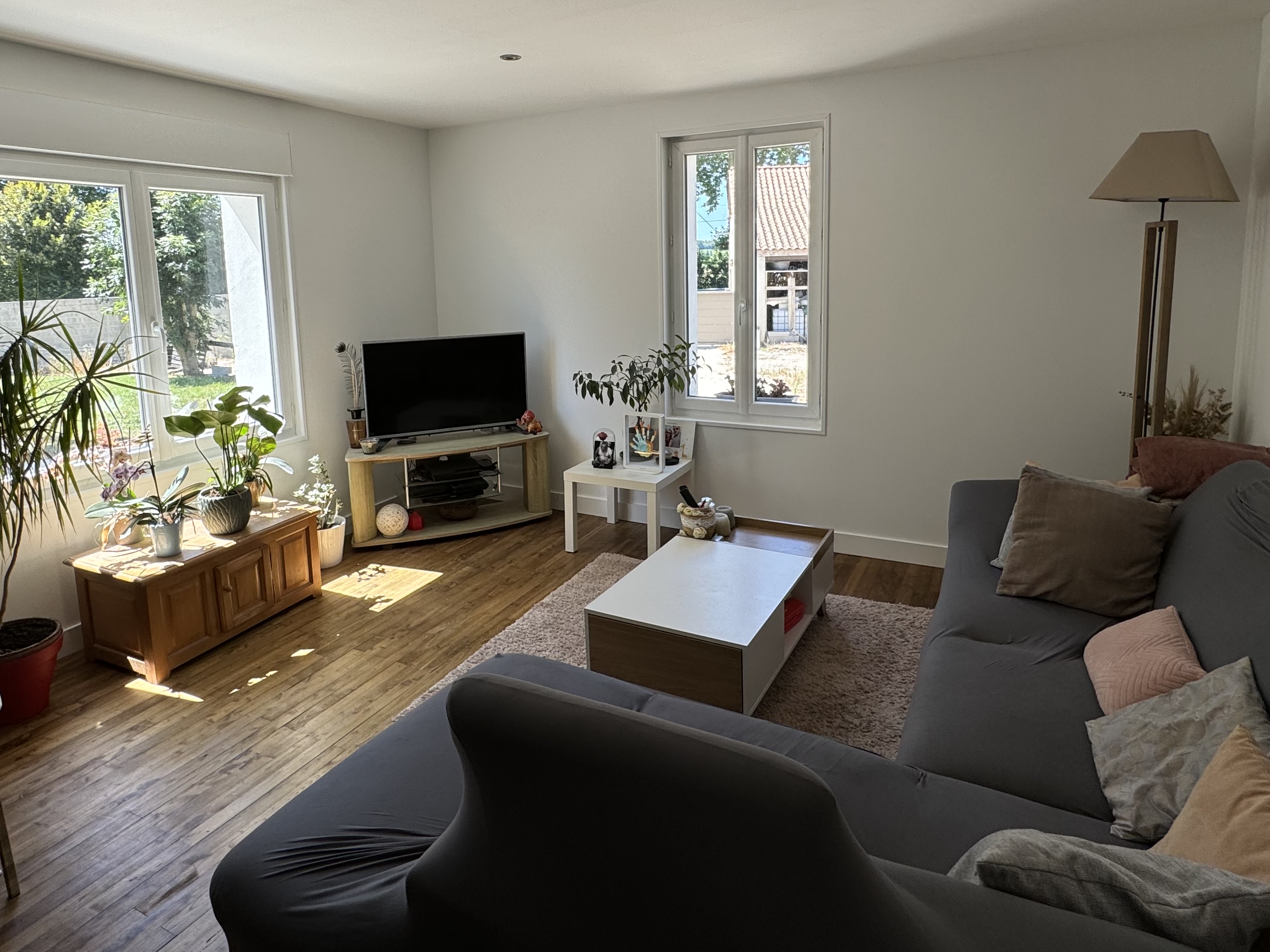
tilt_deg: -7.4
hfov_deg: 79.0
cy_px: 363
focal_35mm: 21
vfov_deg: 62.7
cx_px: 610
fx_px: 770
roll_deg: +1.6
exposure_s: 1/142
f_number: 2.2
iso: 40
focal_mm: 2.22
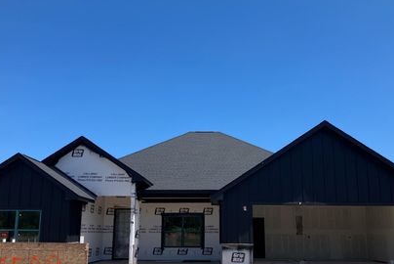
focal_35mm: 36
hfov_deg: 53.1
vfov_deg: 36.8
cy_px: 158
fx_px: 394
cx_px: 205
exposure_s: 1/1799
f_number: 1.8
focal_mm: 3.99
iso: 32
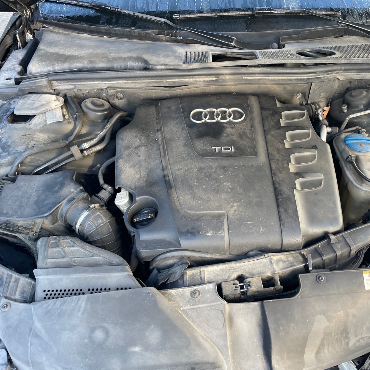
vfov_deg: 52.5
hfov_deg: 52.4
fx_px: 375
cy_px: 186
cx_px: 211
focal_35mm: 31
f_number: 1.6
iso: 80
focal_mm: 4.2
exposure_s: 1/121
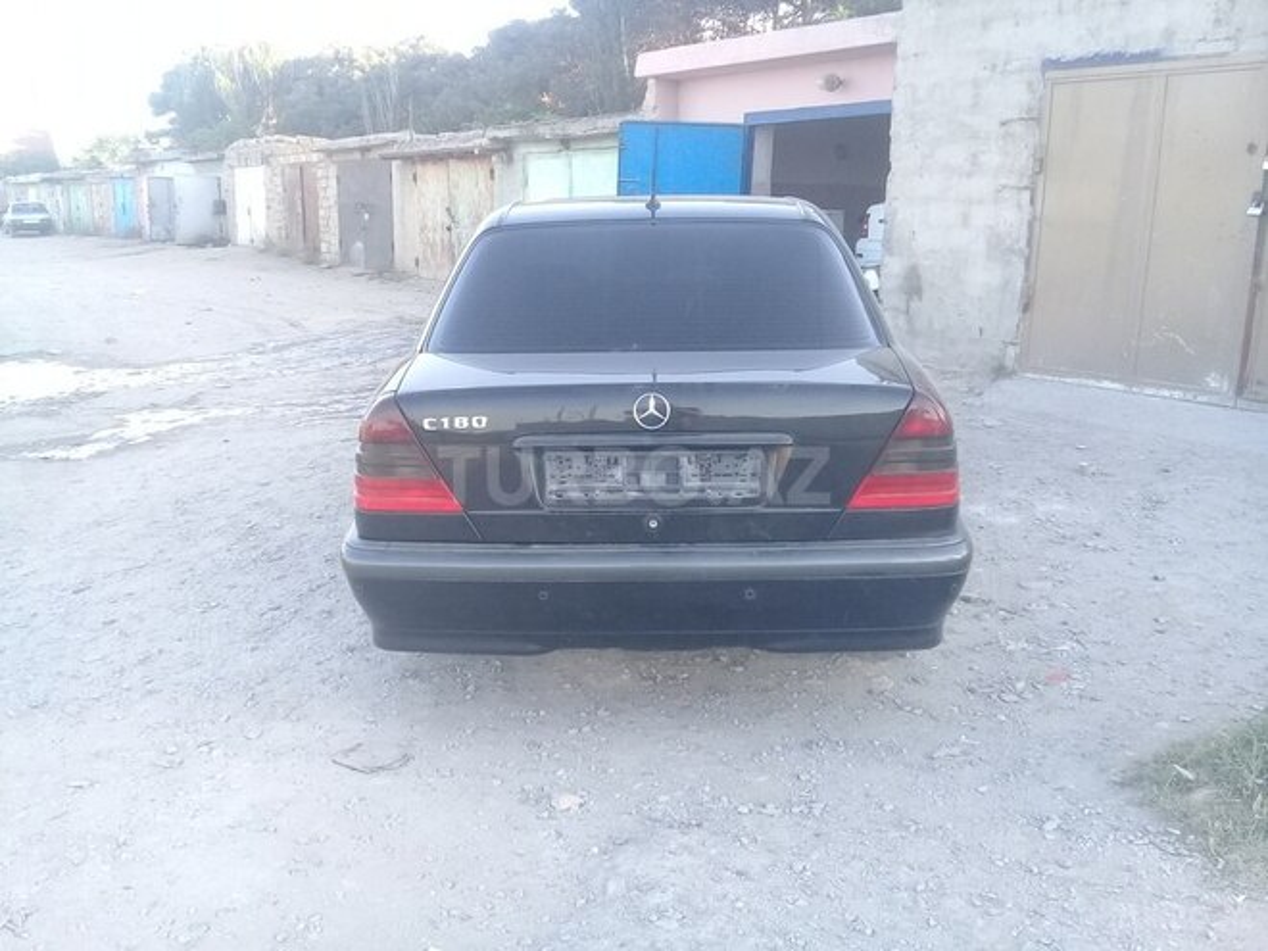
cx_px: 634
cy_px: 476
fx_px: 1136
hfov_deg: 58.4
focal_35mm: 31
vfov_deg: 45.4
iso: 64
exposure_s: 1/100
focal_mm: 3.3
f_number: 2.2
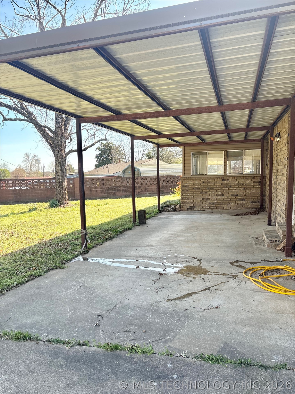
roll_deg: +0.0
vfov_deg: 67.3
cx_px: 148
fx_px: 295
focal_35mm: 26
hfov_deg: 53.1
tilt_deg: -4.8
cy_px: 197
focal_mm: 5.96
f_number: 1.6
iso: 64
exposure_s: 1/660
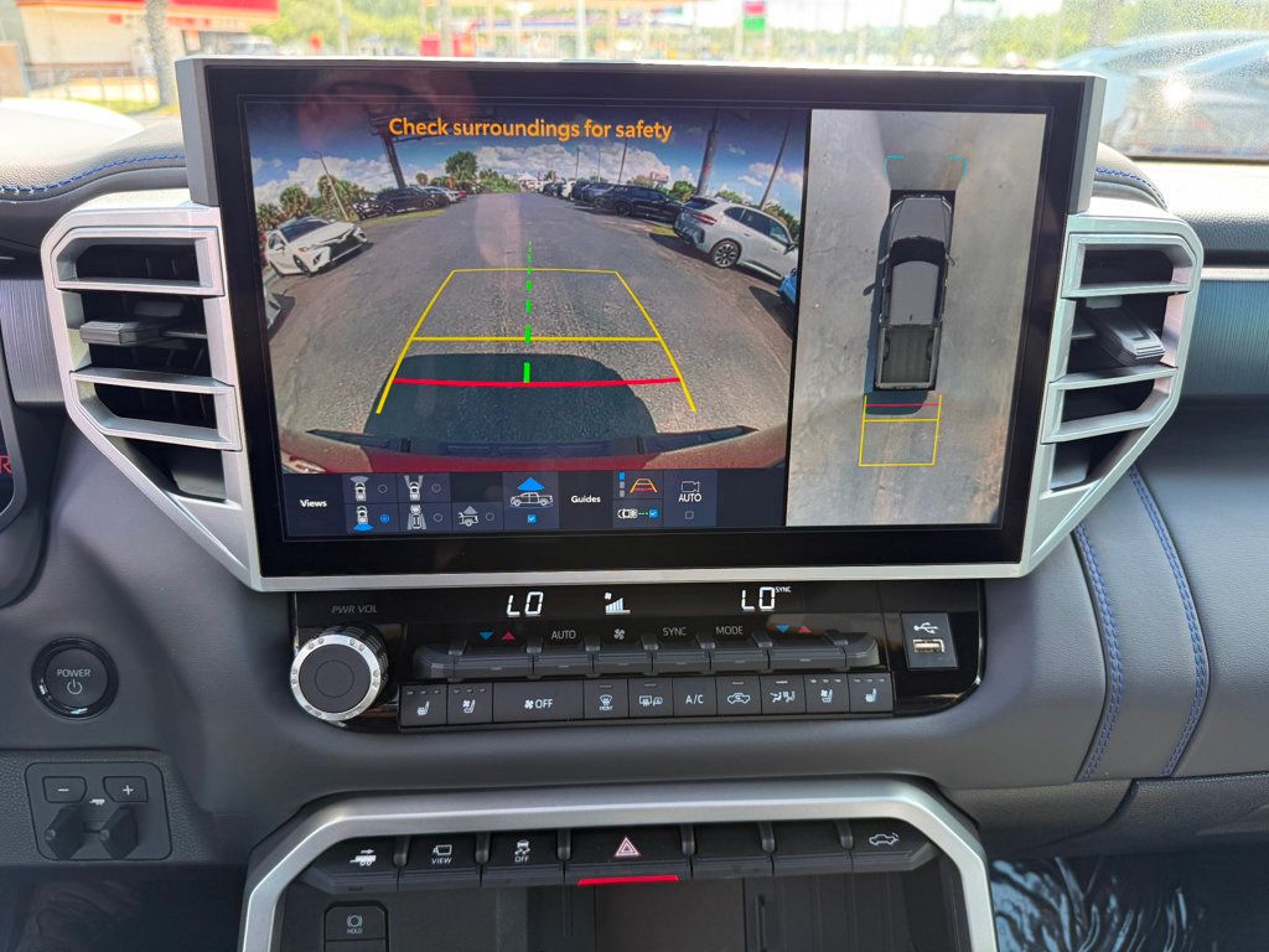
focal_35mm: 24
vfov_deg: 56.8
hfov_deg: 71.6
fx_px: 880
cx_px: 634
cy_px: 476
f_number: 1.78
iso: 80
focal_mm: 6.76
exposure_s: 1/100
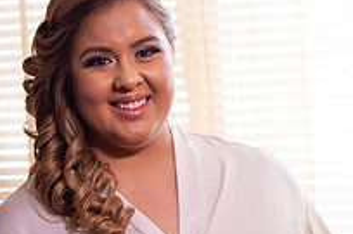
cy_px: 107
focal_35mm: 171
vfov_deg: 8.0
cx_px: 291
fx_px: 1673
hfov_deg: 12.0
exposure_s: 1/60
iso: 400
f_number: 2.8
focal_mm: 60
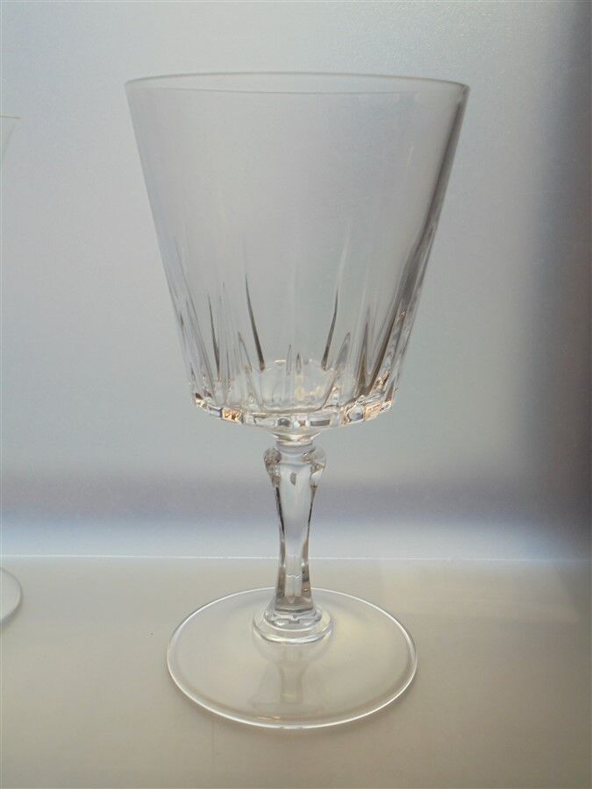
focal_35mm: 38
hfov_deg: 37.7
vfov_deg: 49.0
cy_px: 394
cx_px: 296
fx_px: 866
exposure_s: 1/30
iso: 250
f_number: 4.2
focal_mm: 6.9
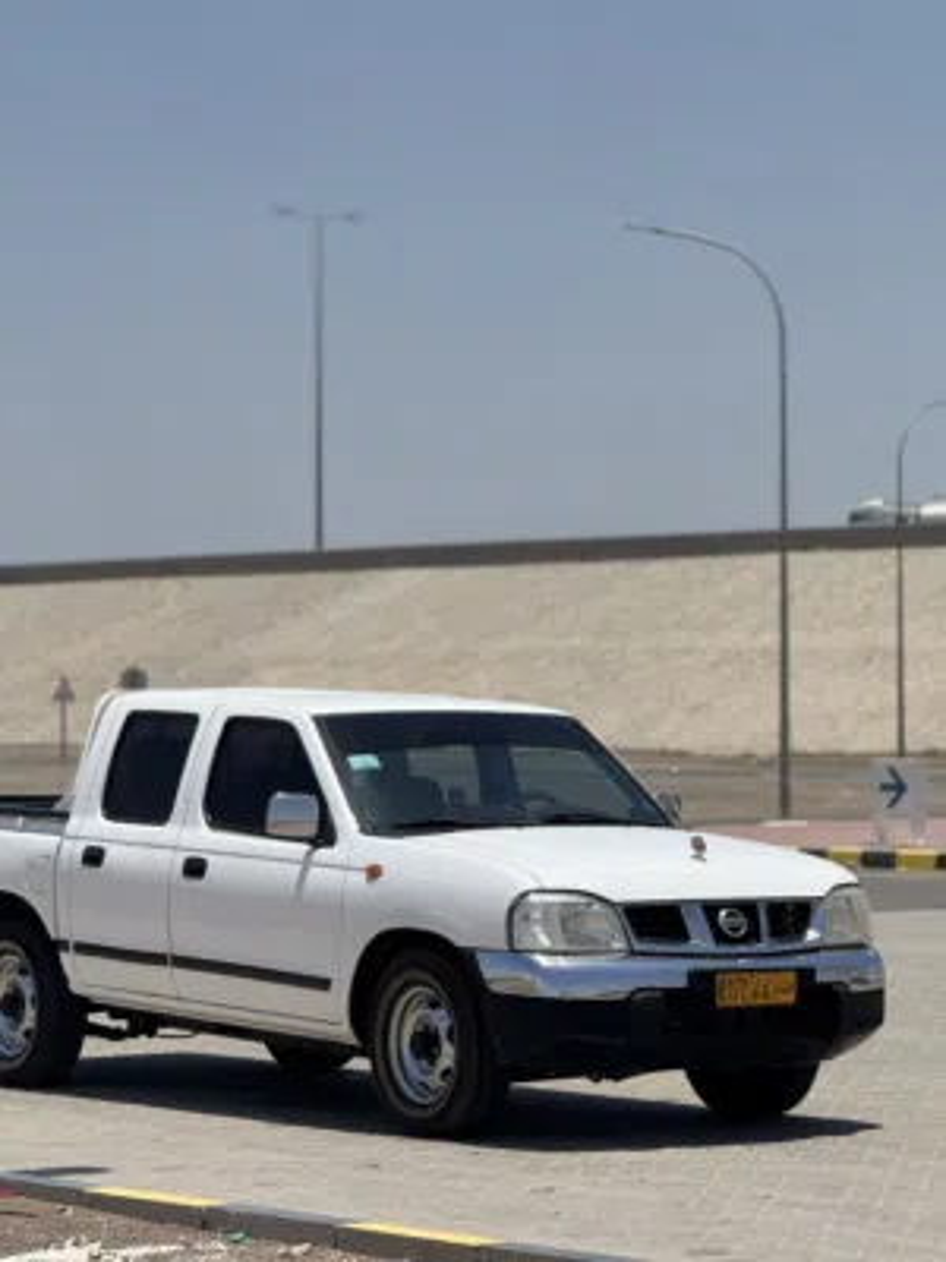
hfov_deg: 12.3
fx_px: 4373
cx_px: 473
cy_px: 631
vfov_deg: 16.4
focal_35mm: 120
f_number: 2.8
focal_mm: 15.66
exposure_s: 1/2439
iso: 50
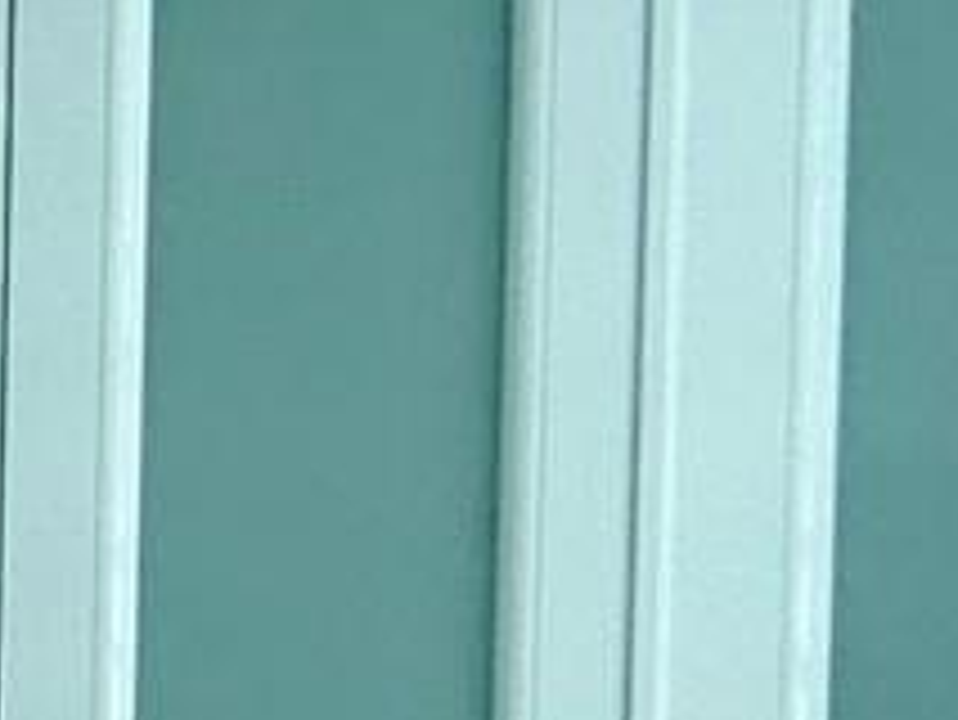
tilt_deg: -2.5
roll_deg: -0.3
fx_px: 2908
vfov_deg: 13.9
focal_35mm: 105
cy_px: 716
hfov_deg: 11.3
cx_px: -1920
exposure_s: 1/540
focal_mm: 2.22
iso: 64
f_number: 2.2
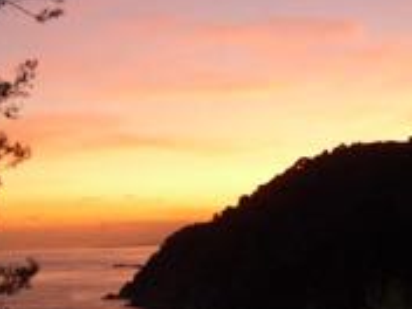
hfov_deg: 25.9
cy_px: 283
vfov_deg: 19.3
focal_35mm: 75
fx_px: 893
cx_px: 138
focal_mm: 5.5
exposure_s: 1/30
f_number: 2.8
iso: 320
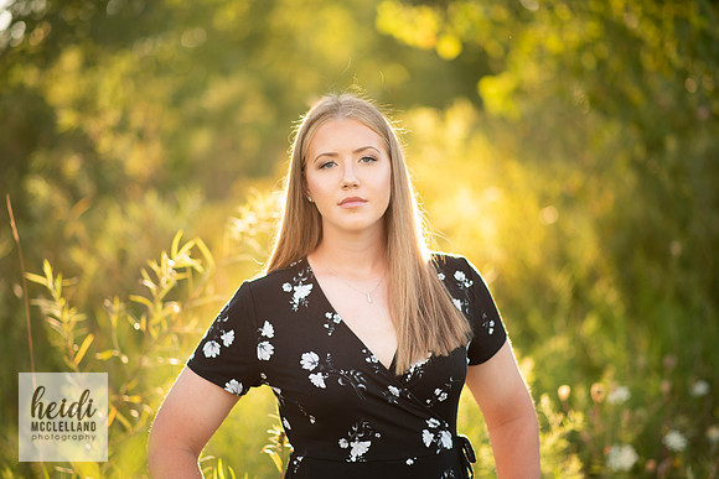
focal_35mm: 85
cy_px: 240
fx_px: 1698
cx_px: 360
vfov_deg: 16.1
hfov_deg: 23.9
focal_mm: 85
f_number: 1.8
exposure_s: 1/400
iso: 125
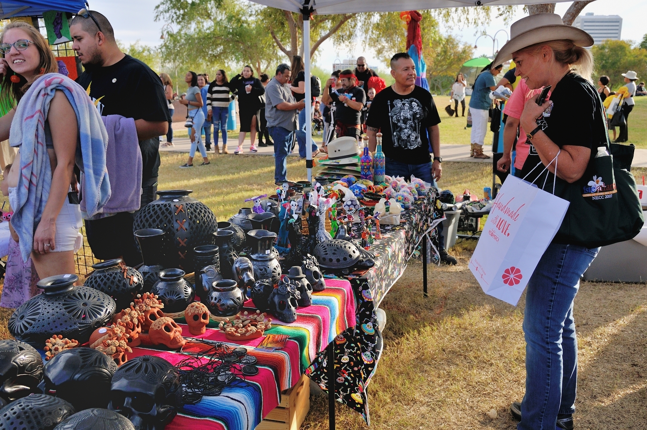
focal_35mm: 33
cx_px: 324
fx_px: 592
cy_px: 215
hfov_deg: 57.3
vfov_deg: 39.9
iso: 200
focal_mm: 22
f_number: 5.6
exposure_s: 1/320
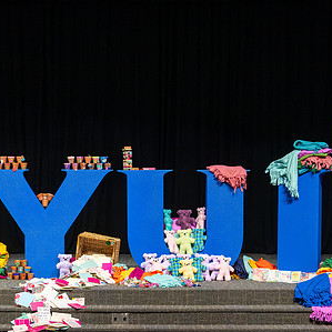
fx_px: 1020
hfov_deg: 18.5
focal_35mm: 94
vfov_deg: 18.4
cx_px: 120
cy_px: 222
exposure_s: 1/100
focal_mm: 53
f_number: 5.6
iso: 2500
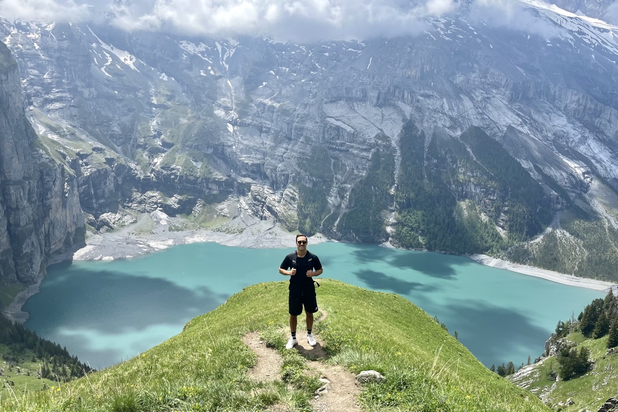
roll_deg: -2.0
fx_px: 481
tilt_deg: -12.7
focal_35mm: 28
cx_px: 311
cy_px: 214
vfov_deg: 46.4
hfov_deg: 65.5
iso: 50
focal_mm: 5.1
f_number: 1.6
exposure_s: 1/3215
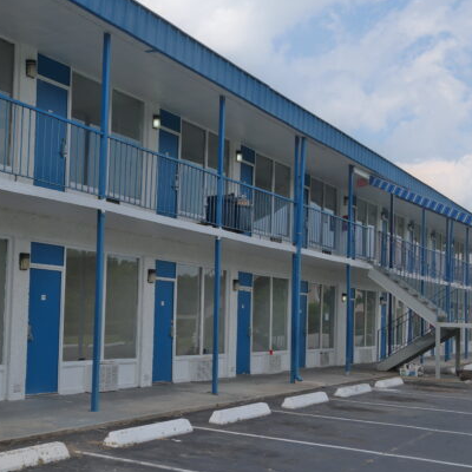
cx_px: 77
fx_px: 756
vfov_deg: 34.6
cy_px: 270
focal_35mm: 49
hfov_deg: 33.4
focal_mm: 20
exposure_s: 1/250
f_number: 5.6
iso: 100
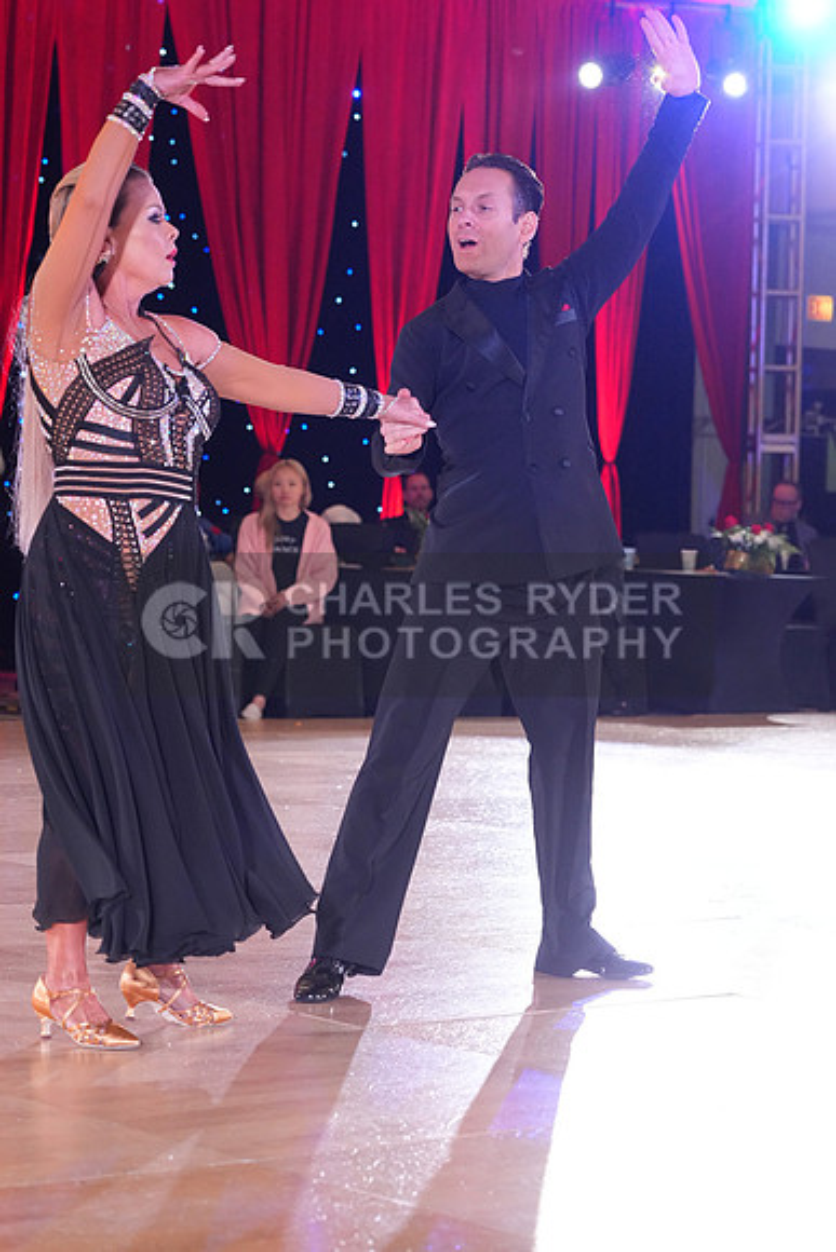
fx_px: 3237
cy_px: 626
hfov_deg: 14.7
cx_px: 418
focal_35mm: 93
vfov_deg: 21.9
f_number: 5
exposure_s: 1/250
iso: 5000
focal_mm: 93
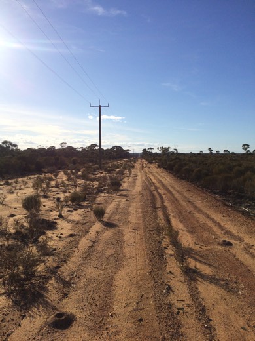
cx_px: 128
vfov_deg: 61.7
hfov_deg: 48.2
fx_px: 285
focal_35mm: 29
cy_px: 170
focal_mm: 4.15
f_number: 2.2
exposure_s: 1/4566
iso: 32
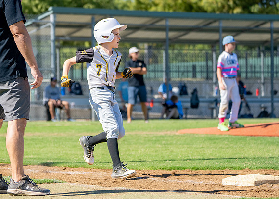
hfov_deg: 9.6
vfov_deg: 6.9
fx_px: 1653
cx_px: 91
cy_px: 85
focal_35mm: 209
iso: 1000
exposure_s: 1/3200
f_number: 5
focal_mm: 154
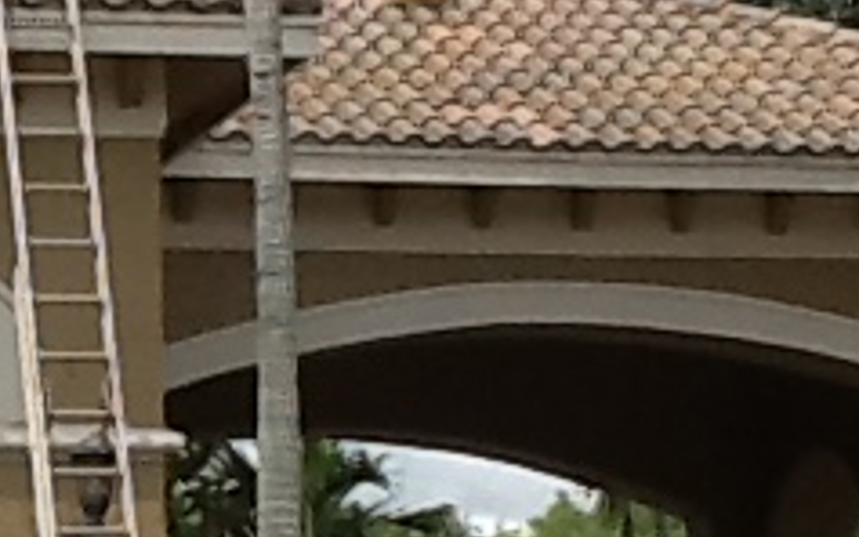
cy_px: 544
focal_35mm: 189
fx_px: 4424
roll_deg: +0.3
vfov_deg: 6.9
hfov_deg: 10.8
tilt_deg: +4.7
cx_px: -254
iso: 40
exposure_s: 1/1115
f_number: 2.4
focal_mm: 2.03
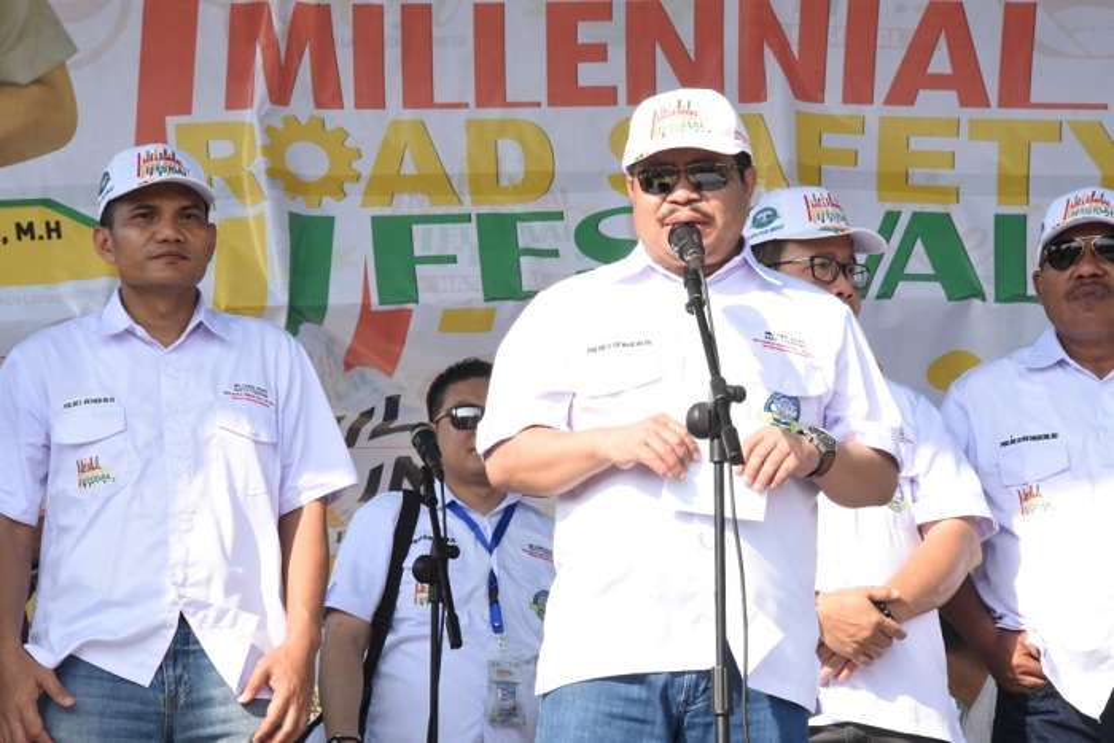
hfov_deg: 10.3
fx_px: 6190
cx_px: 557
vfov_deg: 6.9
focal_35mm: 200
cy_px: 372
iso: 3200
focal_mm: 200
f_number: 36
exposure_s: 1/200
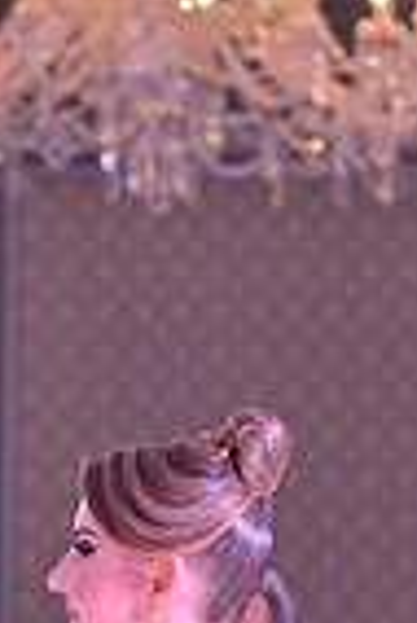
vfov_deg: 4.5
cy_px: 1268
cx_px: -138
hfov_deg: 3.0
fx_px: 7903
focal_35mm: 456
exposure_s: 1/400
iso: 5000
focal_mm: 112
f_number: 5
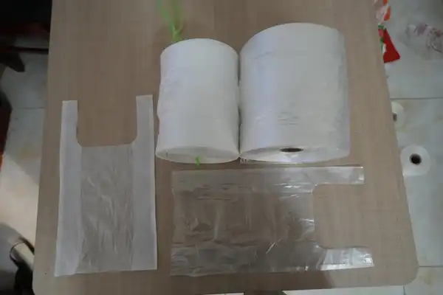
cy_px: 148
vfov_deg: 50.4
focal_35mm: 26
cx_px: 222
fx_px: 314
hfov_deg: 70.4
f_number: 3.5
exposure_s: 1/160
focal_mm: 17
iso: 4000
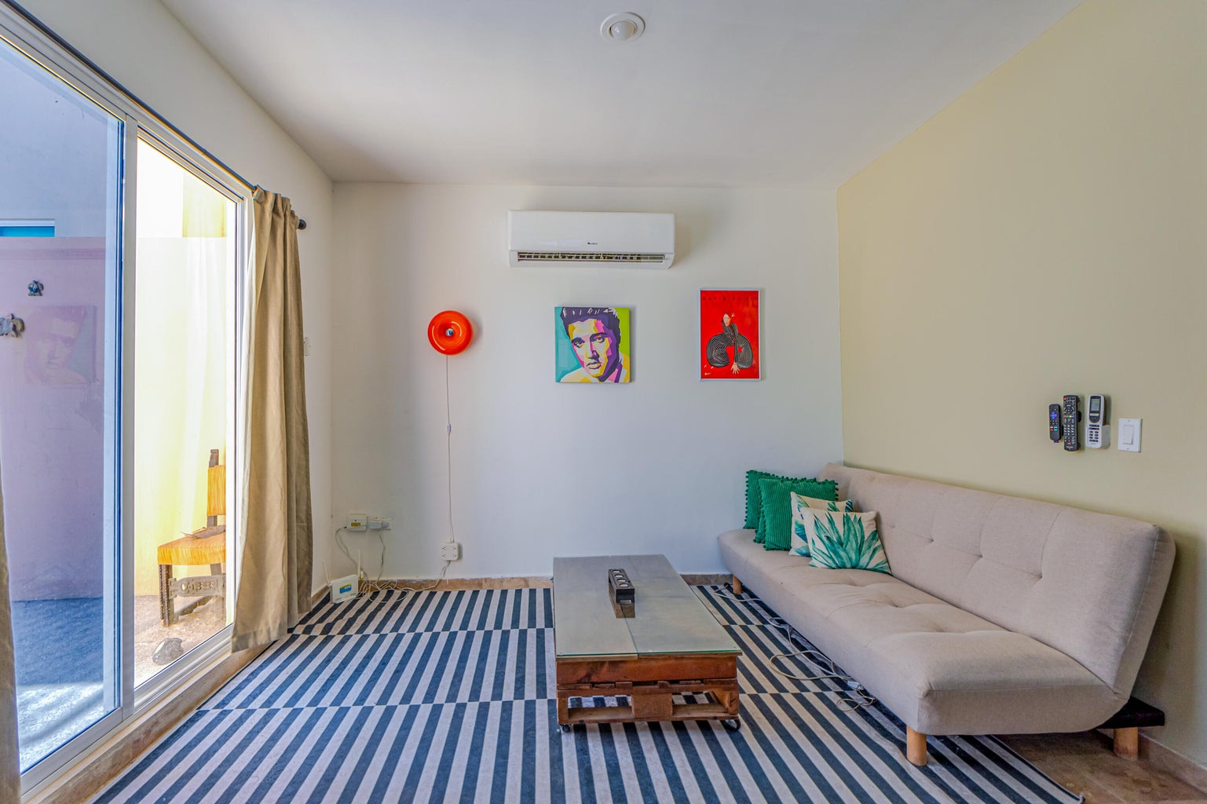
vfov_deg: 77.3
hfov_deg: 100.4
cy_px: 402
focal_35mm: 15
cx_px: 604
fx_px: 503
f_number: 4
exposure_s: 1/60
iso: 500
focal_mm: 10
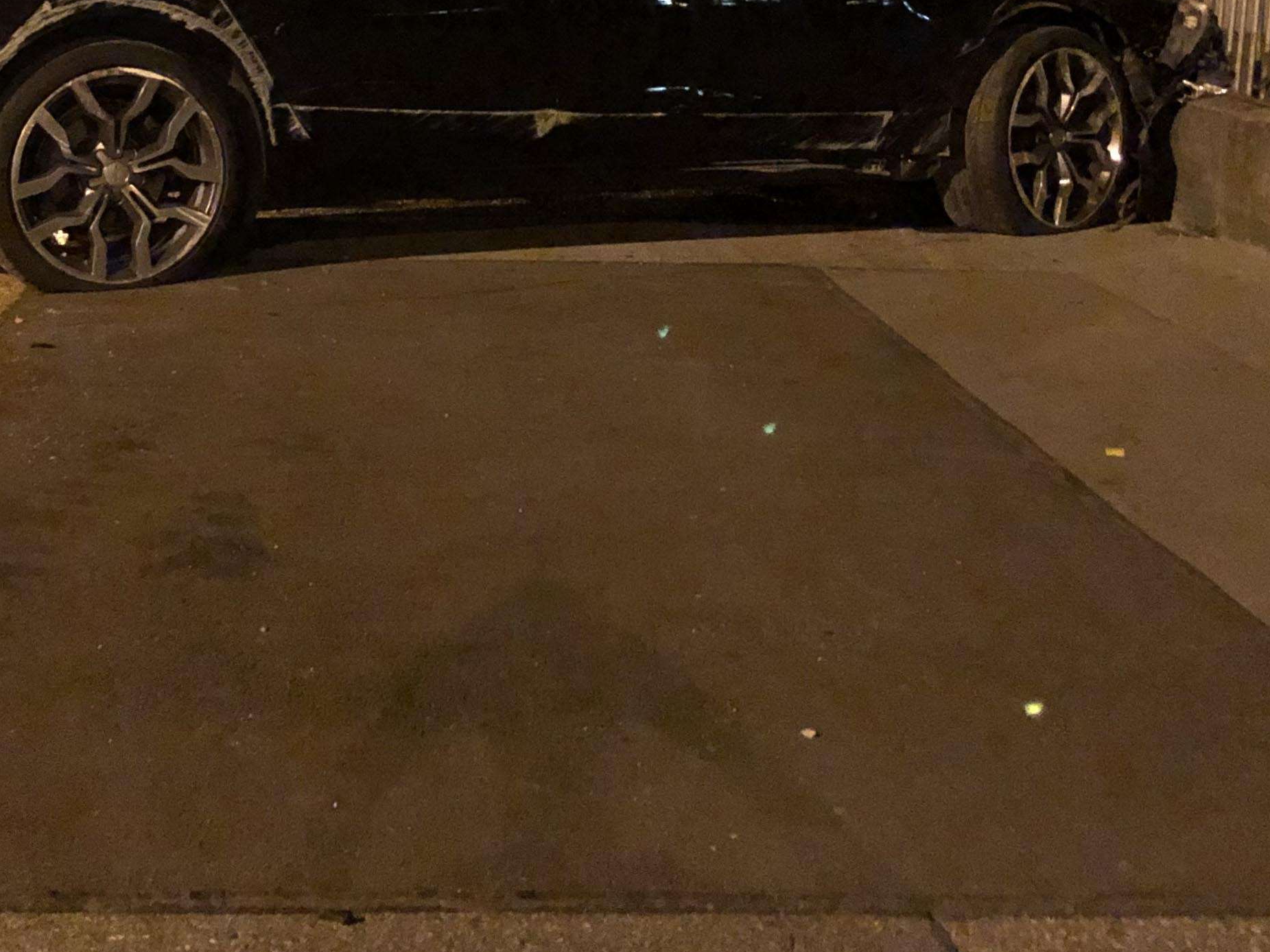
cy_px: 34
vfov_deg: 23.2
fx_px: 2238
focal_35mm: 61
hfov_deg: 31.5
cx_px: 438
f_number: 1.8
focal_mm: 3.99
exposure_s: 1/4
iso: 320
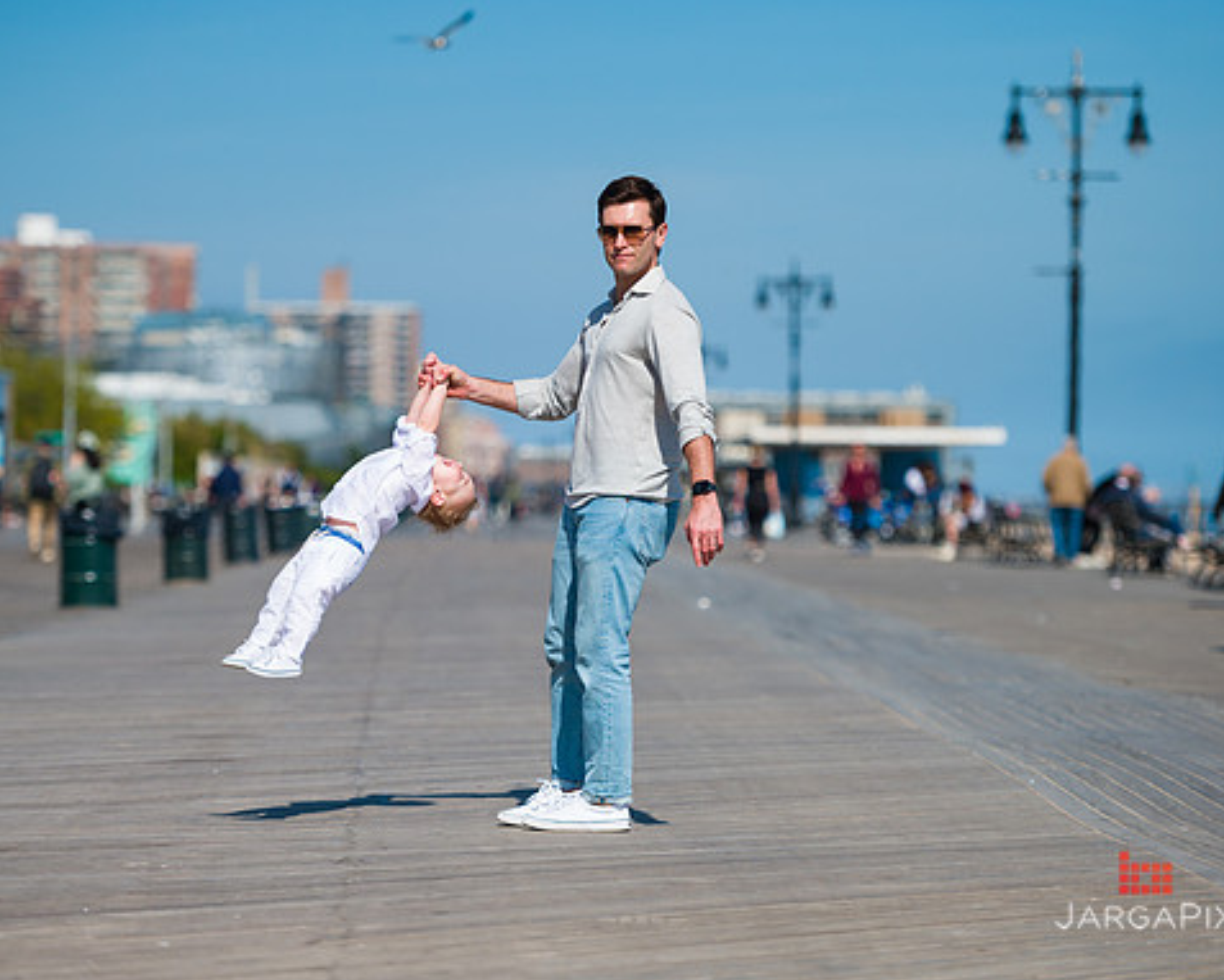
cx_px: 557
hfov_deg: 12.5
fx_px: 5581
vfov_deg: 10.0
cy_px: 490
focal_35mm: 154
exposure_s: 1/6400
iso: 200
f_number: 3.2
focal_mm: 135
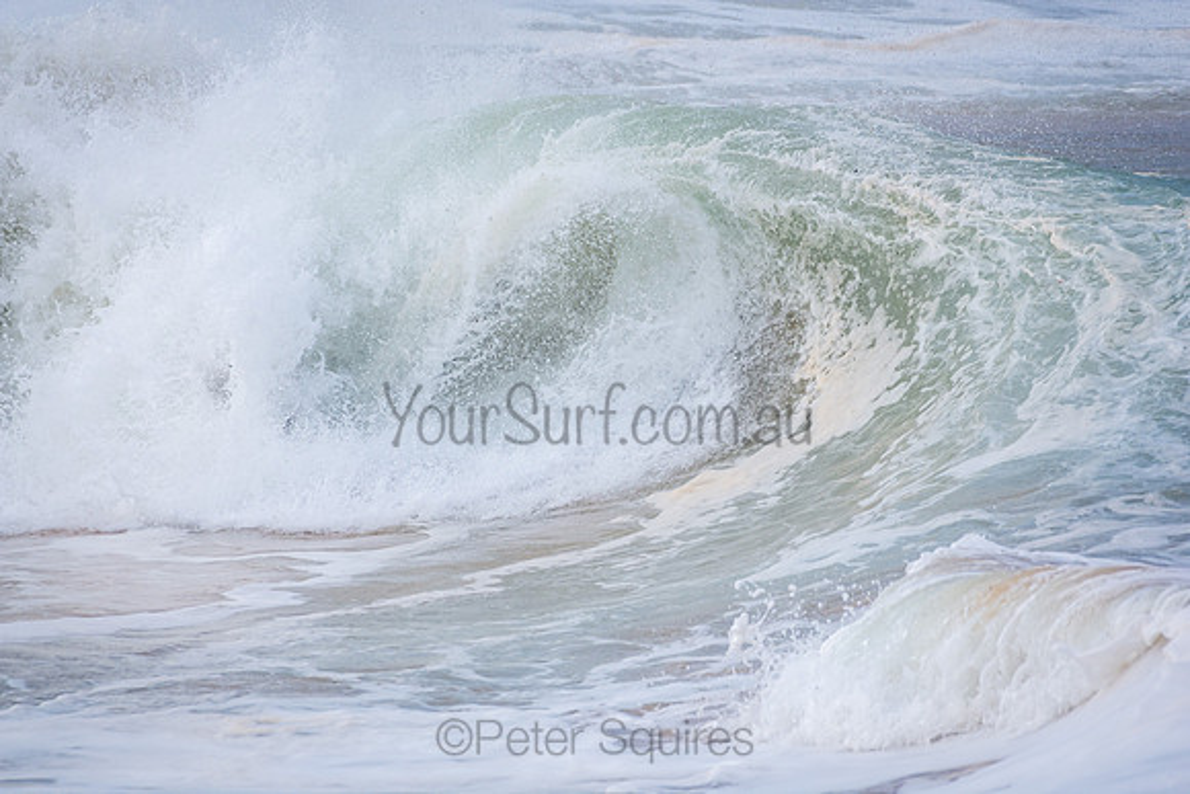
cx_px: 595
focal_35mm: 750
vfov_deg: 1.8
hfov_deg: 2.7
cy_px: 397
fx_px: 24796
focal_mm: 500
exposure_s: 1/1000
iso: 200
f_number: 6.3
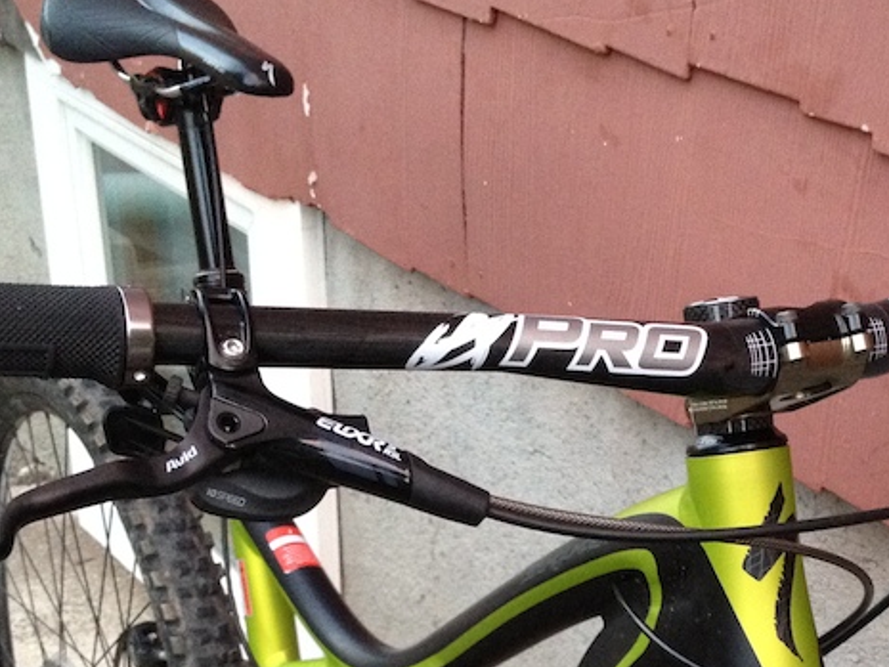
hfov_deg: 25.1
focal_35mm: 77
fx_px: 1978
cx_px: 623
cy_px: 623
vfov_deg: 18.8
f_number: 2.4
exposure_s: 1/20
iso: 320
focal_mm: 4.28
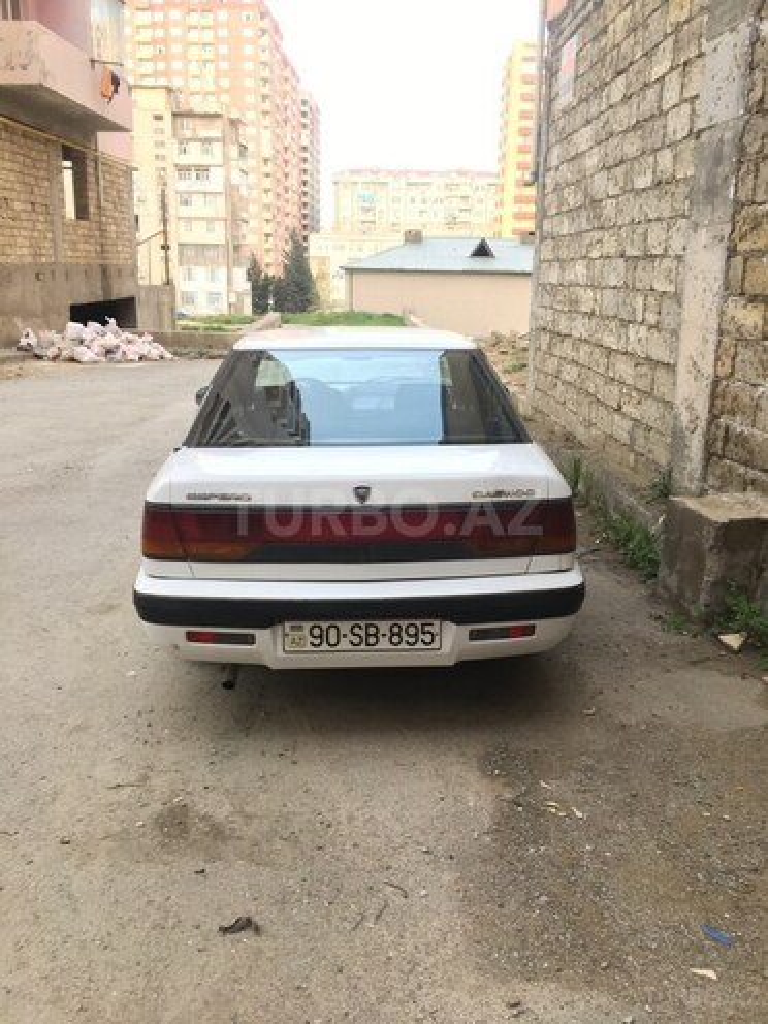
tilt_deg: -15.4
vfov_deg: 61.7
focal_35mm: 29
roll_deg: -0.1
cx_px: 384
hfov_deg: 48.2
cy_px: 512
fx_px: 858
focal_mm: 4.15
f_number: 2.2
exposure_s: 1/50
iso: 25
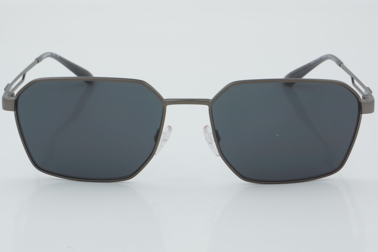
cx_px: 189
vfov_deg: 16.6
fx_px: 866
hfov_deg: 24.6
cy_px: 126
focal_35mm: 82
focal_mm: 55
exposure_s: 1/4
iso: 100
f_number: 32
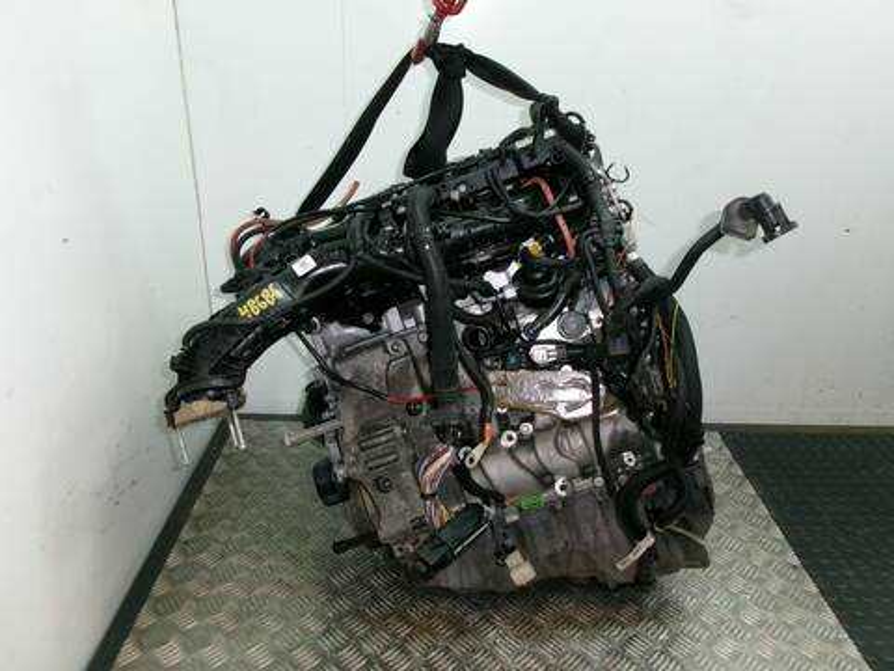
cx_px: 447
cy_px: 336
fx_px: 723
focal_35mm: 28
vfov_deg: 49.7
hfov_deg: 63.4
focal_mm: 5.1
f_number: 3.9
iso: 250
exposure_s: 1/34
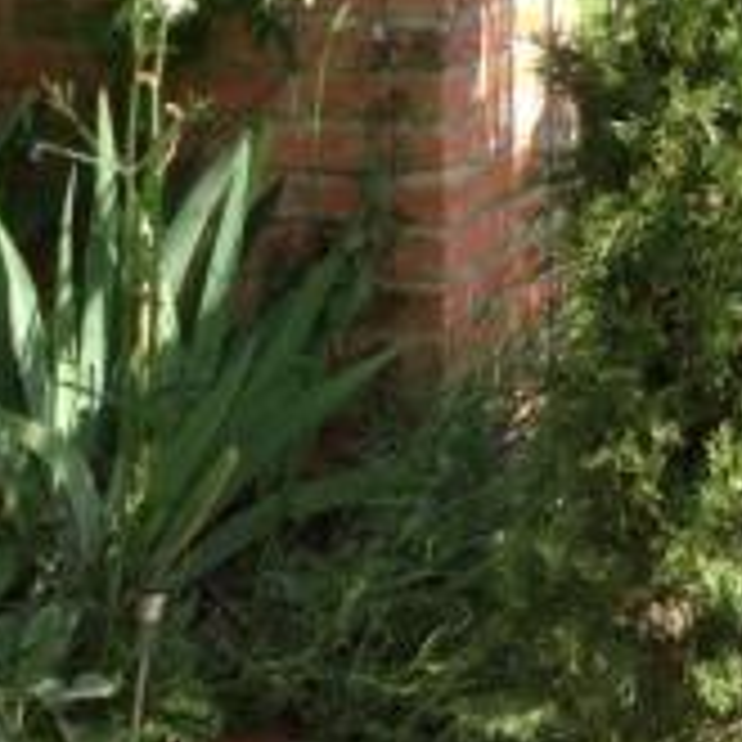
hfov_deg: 14.6
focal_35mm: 109
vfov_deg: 15.3
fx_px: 2643
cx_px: 1203
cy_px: -173
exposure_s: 1/373
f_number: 2.4
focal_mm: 4.28
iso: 50
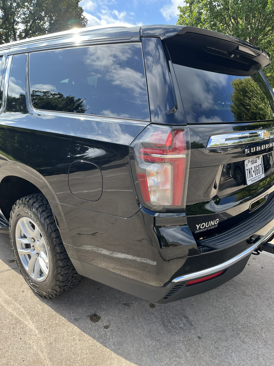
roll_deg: -0.9
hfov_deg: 53.1
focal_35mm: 26
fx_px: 274
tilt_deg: -17.5
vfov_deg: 67.3
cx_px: 137
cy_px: 183
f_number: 1.6
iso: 50
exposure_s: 1/913
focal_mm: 5.1
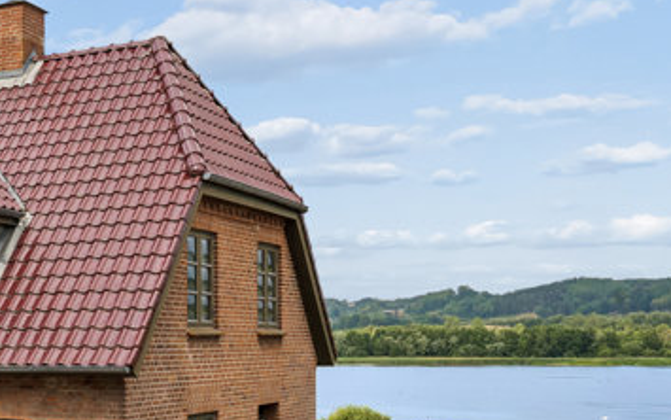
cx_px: -13
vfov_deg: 20.3
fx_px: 1155
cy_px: 360
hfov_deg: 30.0
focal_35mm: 63
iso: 200
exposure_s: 1/640
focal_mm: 27.5
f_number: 8
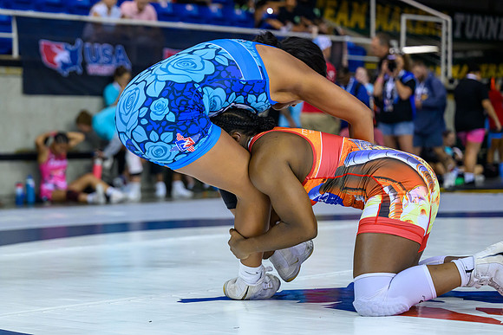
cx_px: 164
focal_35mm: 95
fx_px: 1329
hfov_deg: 21.3
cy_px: 161
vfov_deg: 14.4
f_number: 2.8
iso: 3200
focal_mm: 70
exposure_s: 1/800
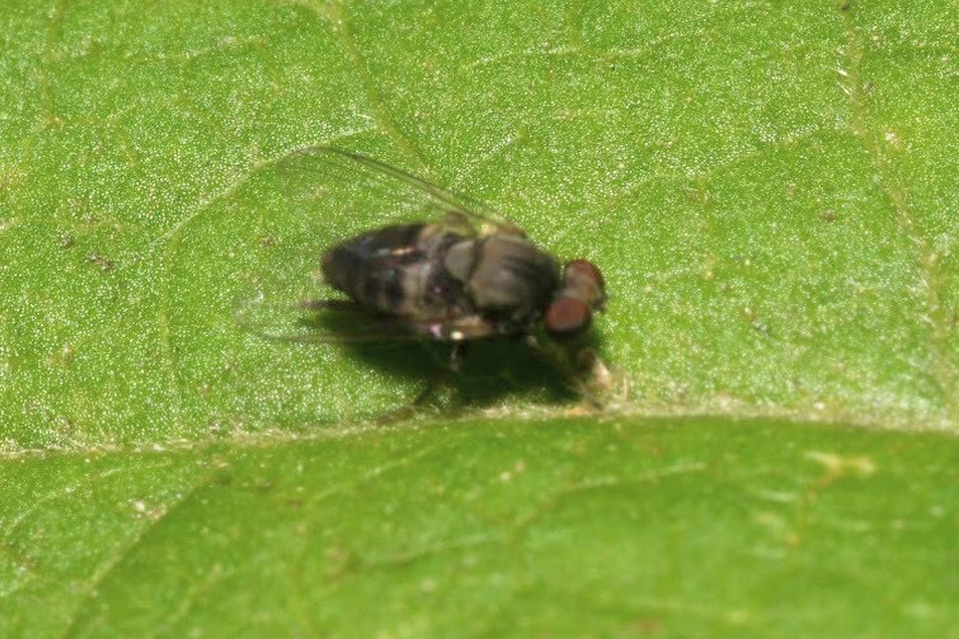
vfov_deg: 8.7
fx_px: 4221
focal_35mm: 159
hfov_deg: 13.0
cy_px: 320
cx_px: 482
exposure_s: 1/60
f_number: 32
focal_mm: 105
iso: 250
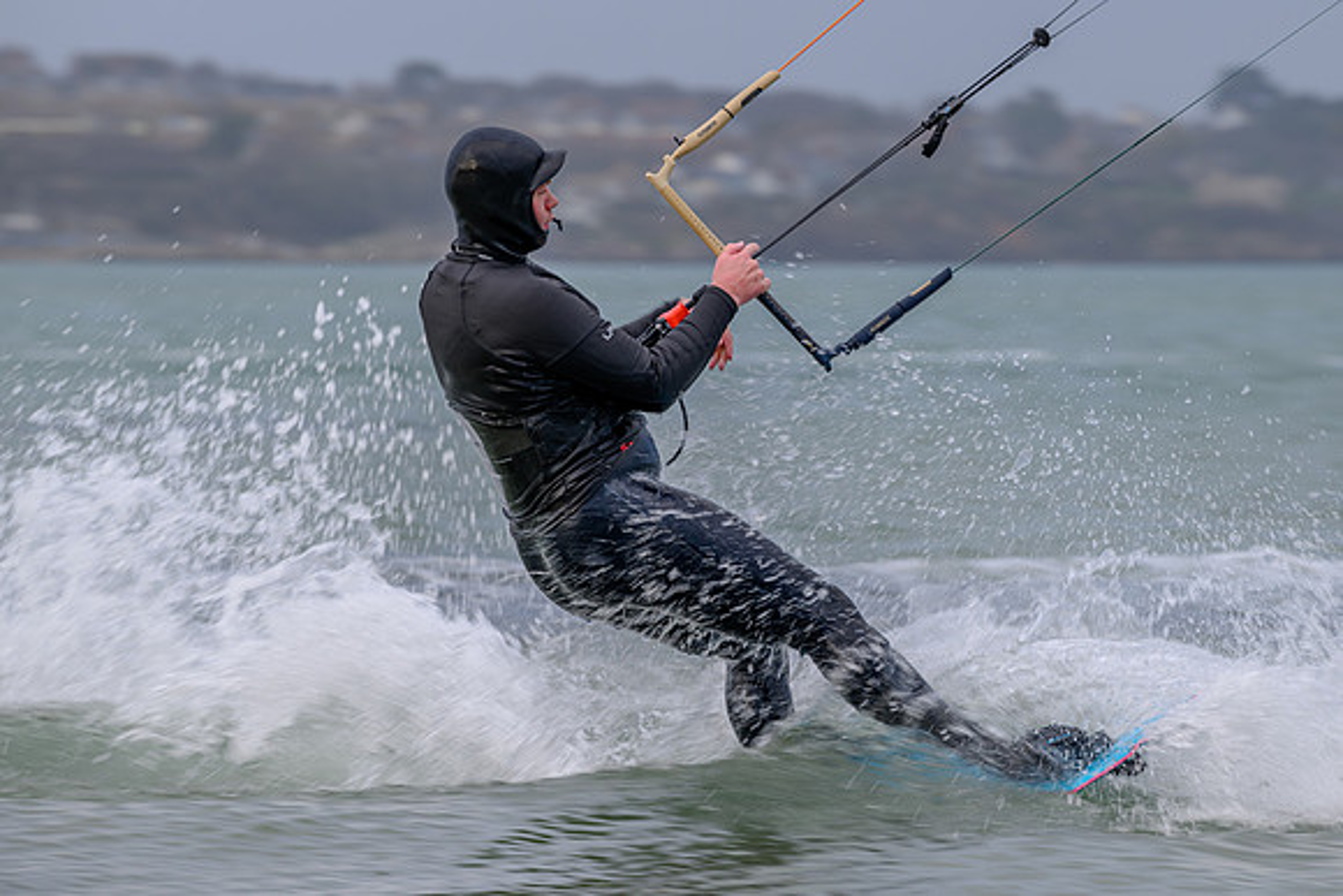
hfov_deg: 8.6
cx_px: 672
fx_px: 8900
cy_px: 448
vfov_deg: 5.8
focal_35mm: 239
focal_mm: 200
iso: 100
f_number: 6.3
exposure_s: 1/80
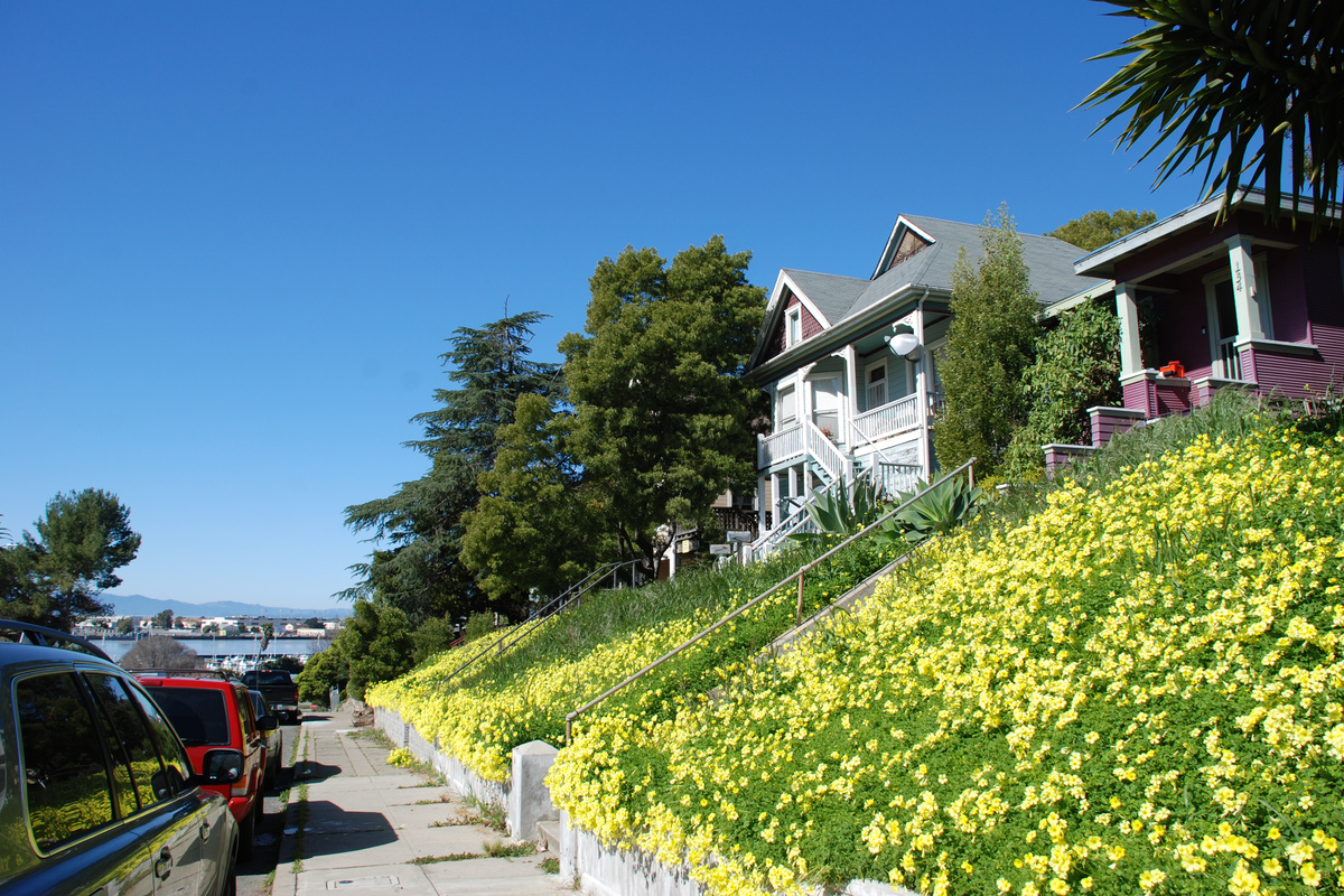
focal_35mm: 27
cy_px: 448
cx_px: 672
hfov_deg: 67.4
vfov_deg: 47.9
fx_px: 1008
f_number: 7.1
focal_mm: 18
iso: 100
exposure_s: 1/200
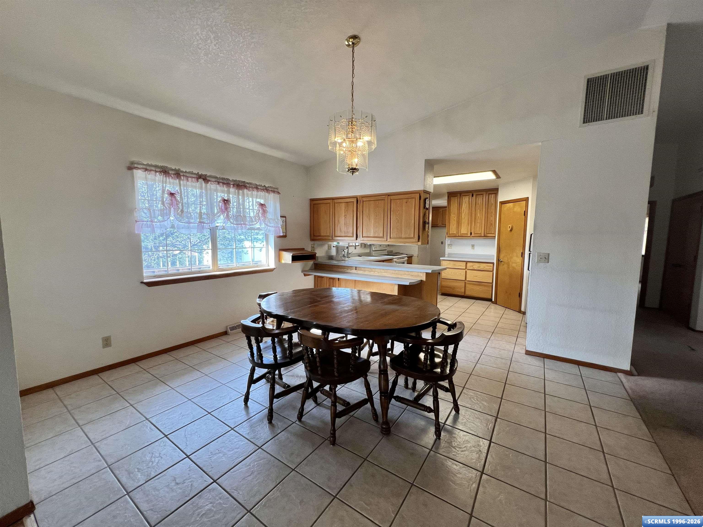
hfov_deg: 106.2
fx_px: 264
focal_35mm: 13
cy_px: 264
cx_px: 352
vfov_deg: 89.9
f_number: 1.8
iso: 100
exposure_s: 1/120
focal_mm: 1.57
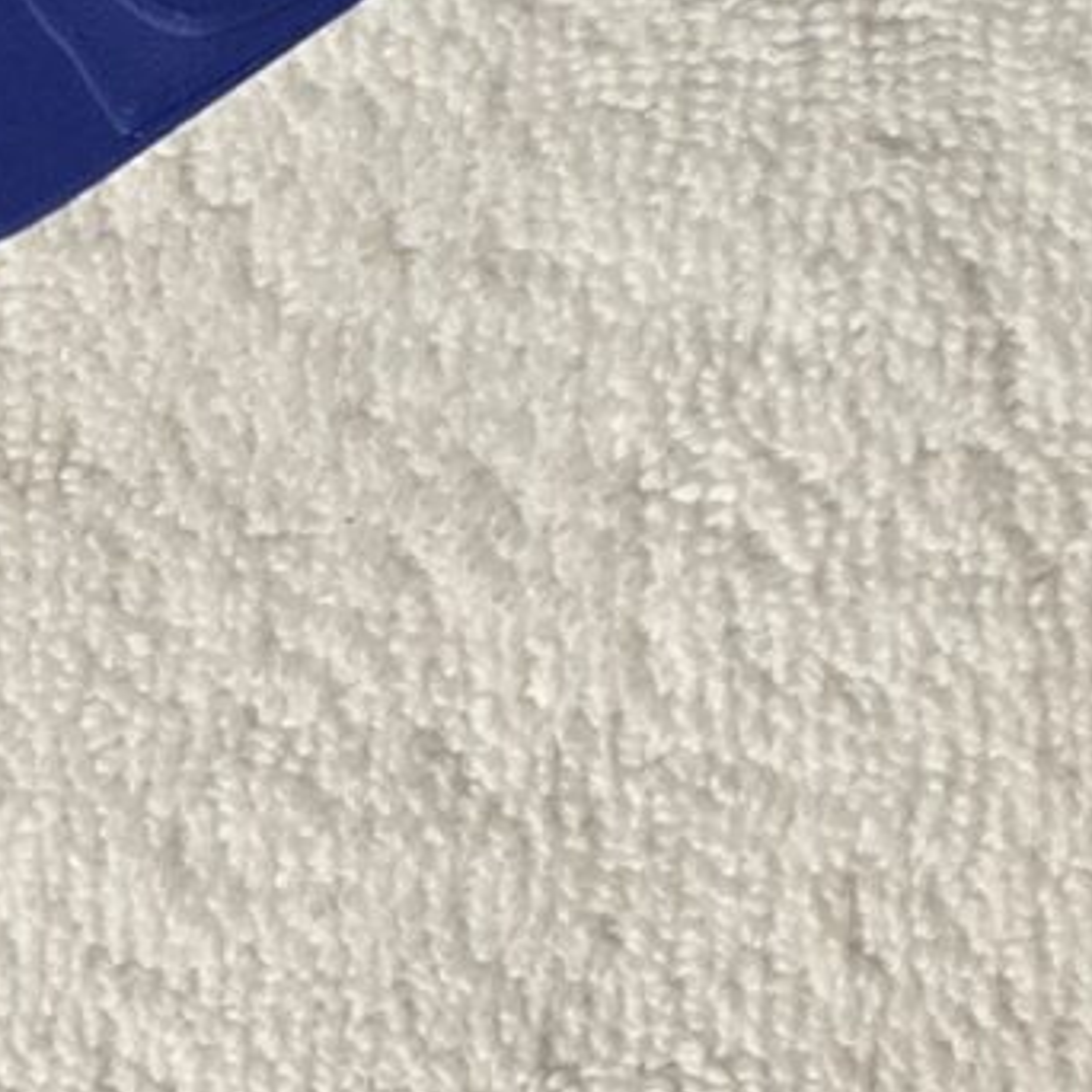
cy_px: -568
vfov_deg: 11.0
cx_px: 2305
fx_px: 5425
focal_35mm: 152
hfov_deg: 10.4
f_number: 1.8
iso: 250
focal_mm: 5.4
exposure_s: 1/120
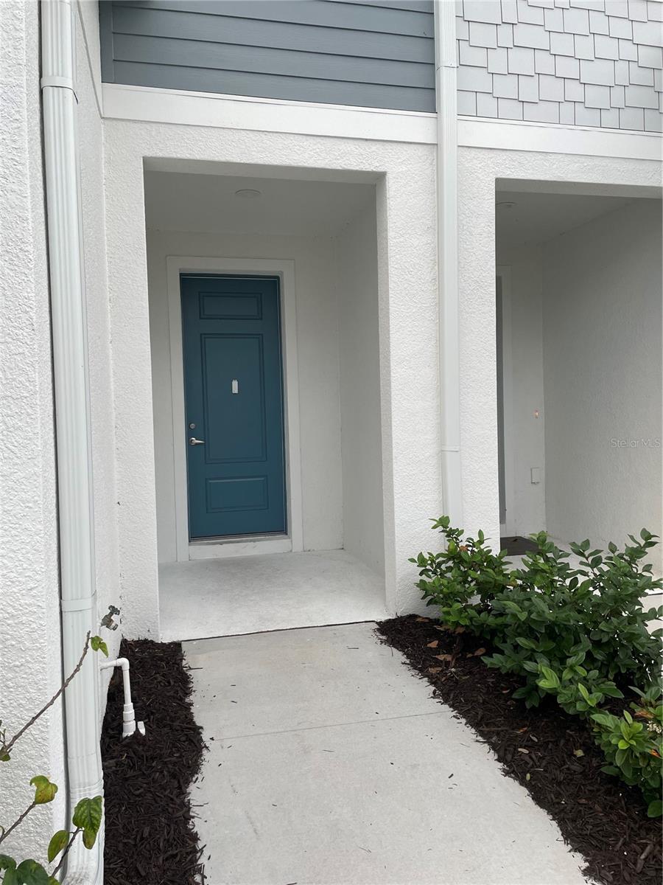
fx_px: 664
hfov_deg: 53.1
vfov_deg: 67.3
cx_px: 332
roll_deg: +0.7
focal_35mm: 26
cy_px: 442
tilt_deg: -1.6
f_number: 1.6
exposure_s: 1/121
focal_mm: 4.2
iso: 64
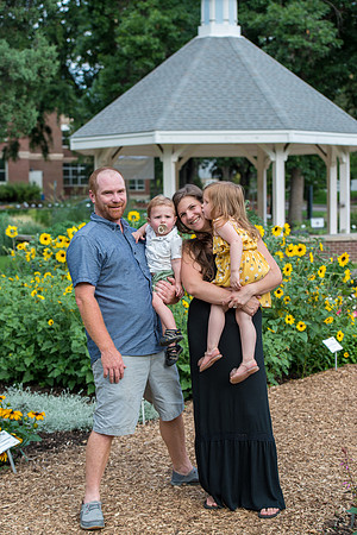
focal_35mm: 70
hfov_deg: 19.5
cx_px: 178
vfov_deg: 28.8
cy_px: 268
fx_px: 1041
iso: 250
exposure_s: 1/320
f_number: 5
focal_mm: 70
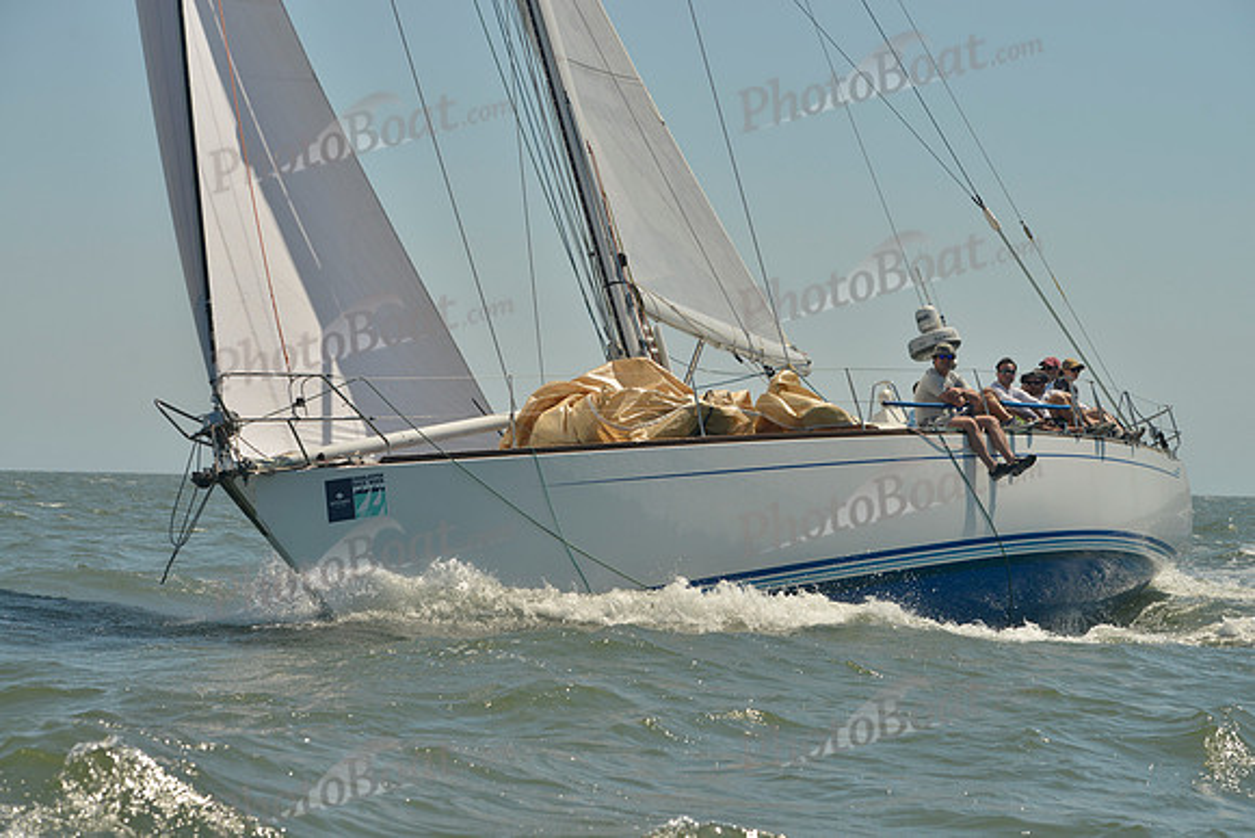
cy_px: 419
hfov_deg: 21.5
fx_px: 3312
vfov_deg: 14.4
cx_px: 628
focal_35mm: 95
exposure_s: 1/1000
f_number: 9
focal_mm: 95
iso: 280
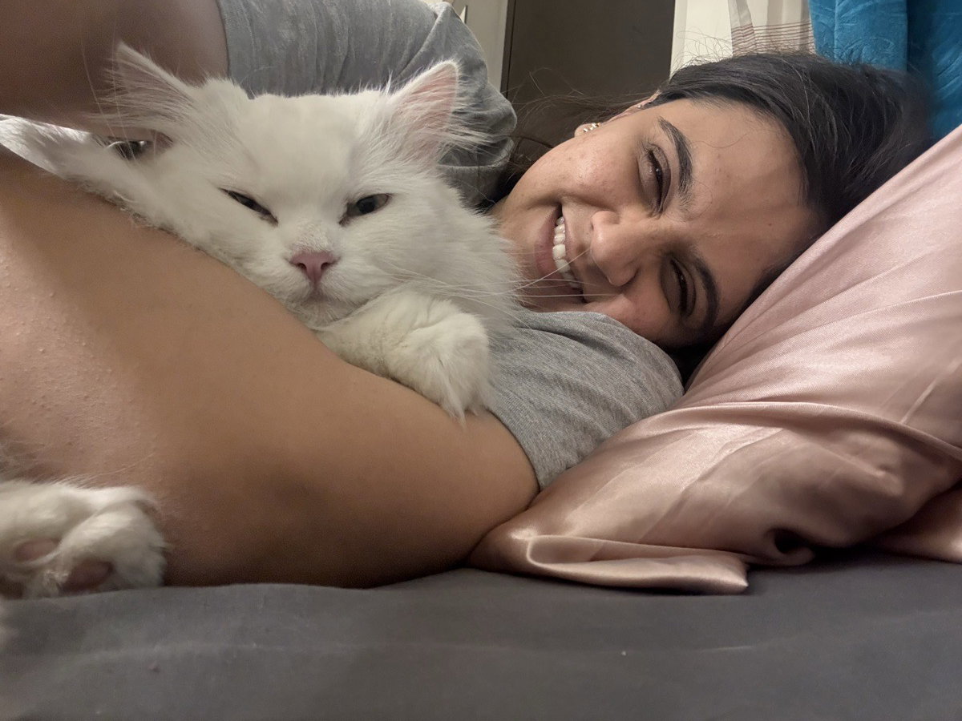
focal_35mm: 23
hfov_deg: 73.9
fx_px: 639
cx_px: 481
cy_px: 360
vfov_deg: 58.9
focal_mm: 2.69
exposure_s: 1/25
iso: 500
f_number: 1.9
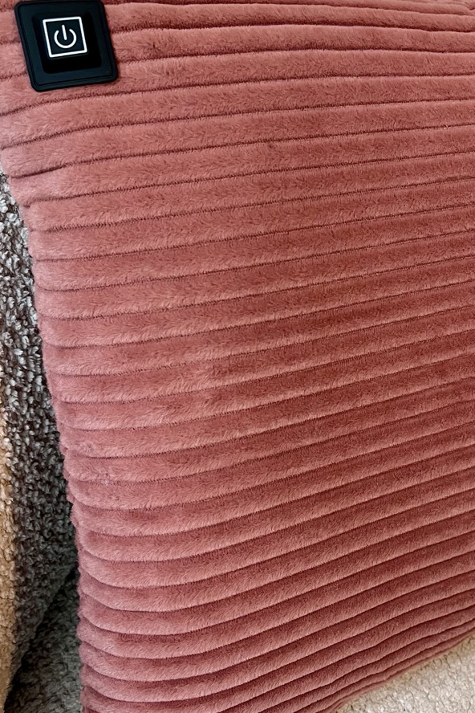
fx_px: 772
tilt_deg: -45.0
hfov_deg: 34.1
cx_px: 294
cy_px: 353
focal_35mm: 39
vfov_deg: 49.6
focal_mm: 5.7
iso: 400
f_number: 1.5
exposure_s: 1/59
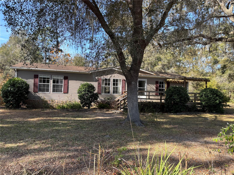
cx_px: 117
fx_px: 176
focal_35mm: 26
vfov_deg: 53.1
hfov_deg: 67.3
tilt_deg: +0.3
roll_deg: -1.6
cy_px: 88
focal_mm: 5.96
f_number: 1.6
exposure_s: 1/732
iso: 50
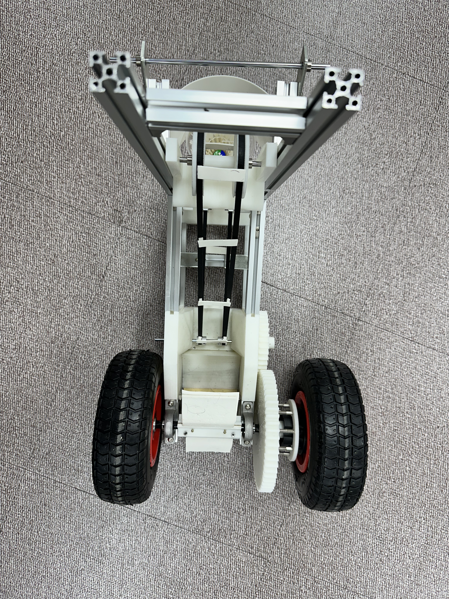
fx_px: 415
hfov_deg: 56.8
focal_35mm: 24
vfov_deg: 71.6
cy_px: 300
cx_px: 224
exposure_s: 1/120
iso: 100
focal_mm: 6.86
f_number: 1.78
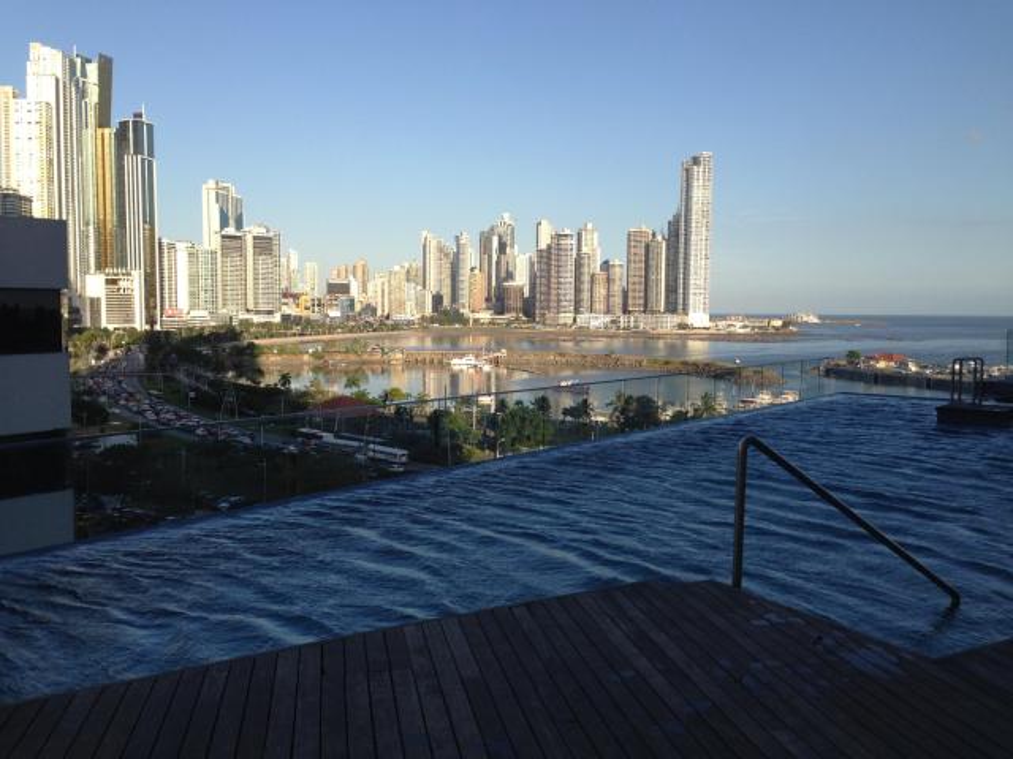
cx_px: 506
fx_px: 966
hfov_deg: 55.4
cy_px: 380
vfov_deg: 42.9
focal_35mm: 33
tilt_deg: -3.1
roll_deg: -1.1
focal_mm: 4.12
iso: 50
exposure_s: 1/1085
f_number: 2.4
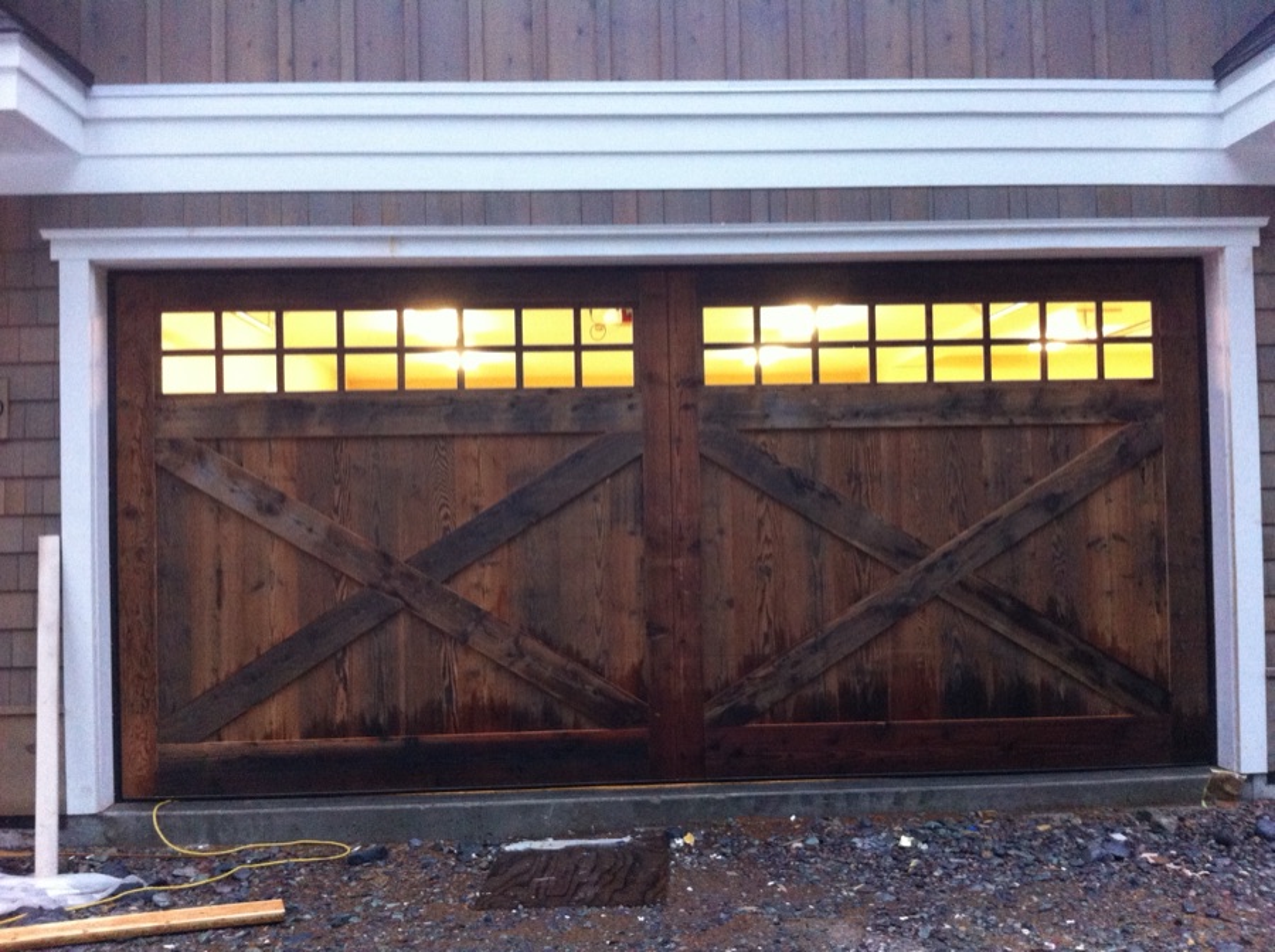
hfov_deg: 52.7
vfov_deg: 40.6
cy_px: 476
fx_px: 1287
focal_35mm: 35
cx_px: 638
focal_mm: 3.85
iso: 400
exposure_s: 1/15
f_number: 2.8
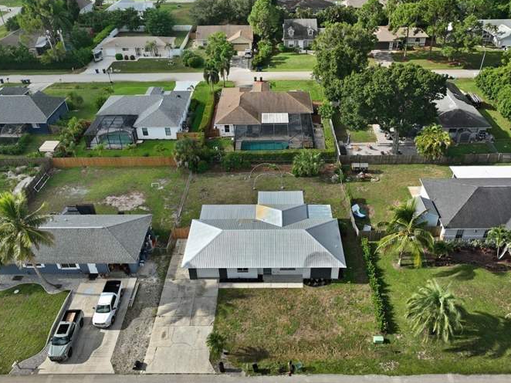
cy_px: 207
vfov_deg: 48.2
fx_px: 428
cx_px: 263
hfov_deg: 61.7
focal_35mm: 29
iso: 110
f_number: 2.8
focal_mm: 12.29
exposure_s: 1/160
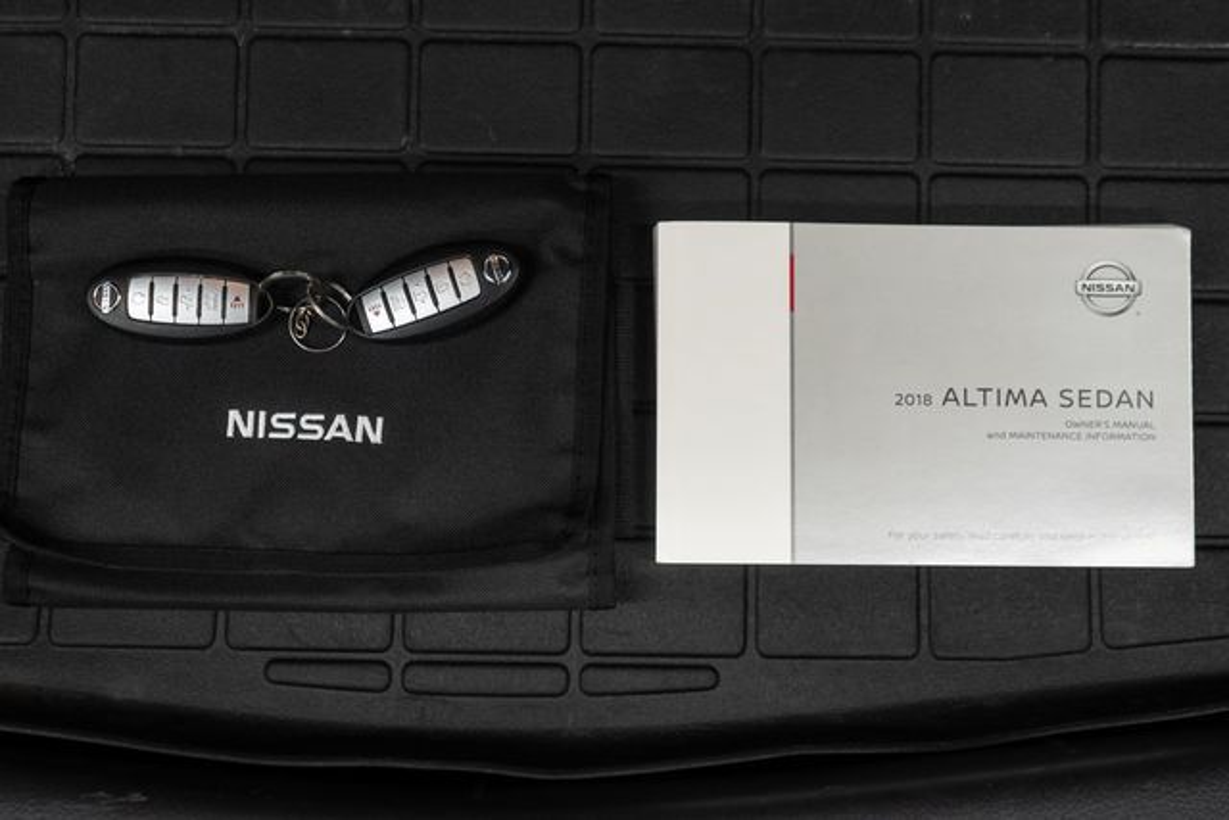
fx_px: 1434
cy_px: 410
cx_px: 614
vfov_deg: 31.9
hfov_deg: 46.4
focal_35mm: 42
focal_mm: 28
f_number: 3.2
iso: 500
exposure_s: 1/60
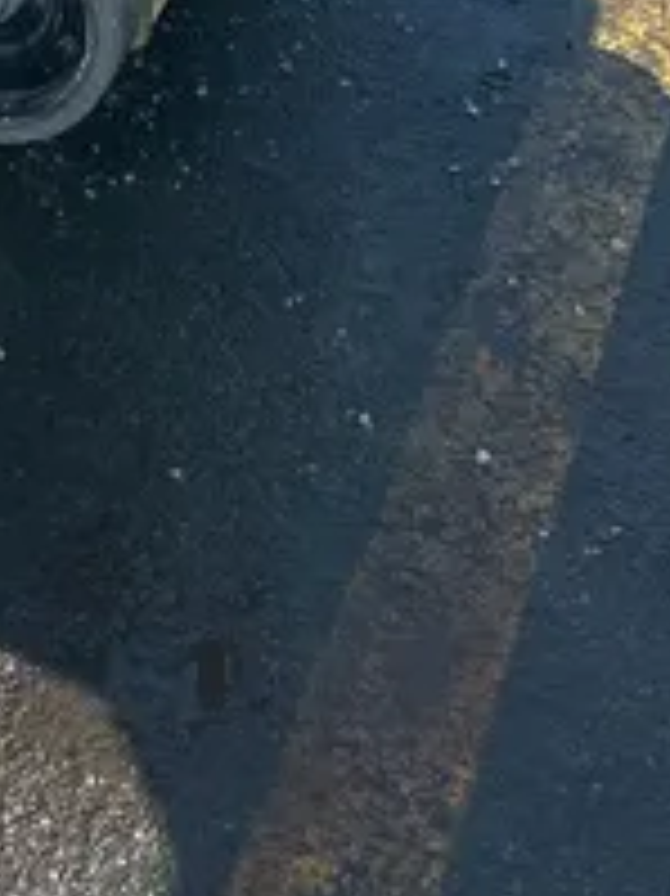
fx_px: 2480
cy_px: -642
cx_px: -301
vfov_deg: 17.3
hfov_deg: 14.5
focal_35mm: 96
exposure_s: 1/2457
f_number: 1.5
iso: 50
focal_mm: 5.7
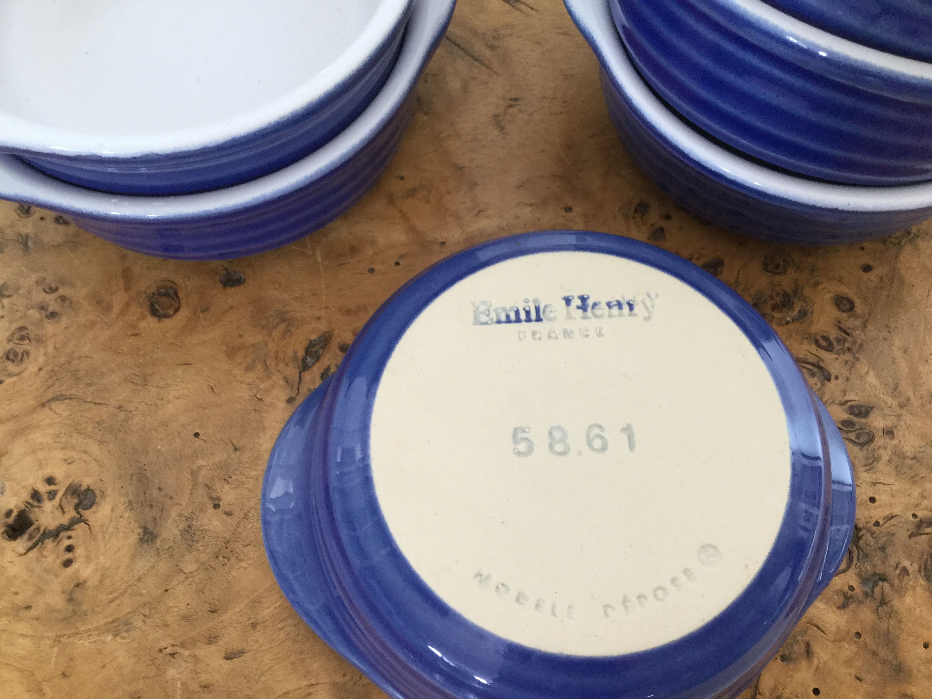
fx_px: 835
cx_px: 466
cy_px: 350
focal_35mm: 31
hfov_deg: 58.4
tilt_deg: -66.5
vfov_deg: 45.4
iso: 100
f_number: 2.4
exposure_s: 1/33
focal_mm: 3.3
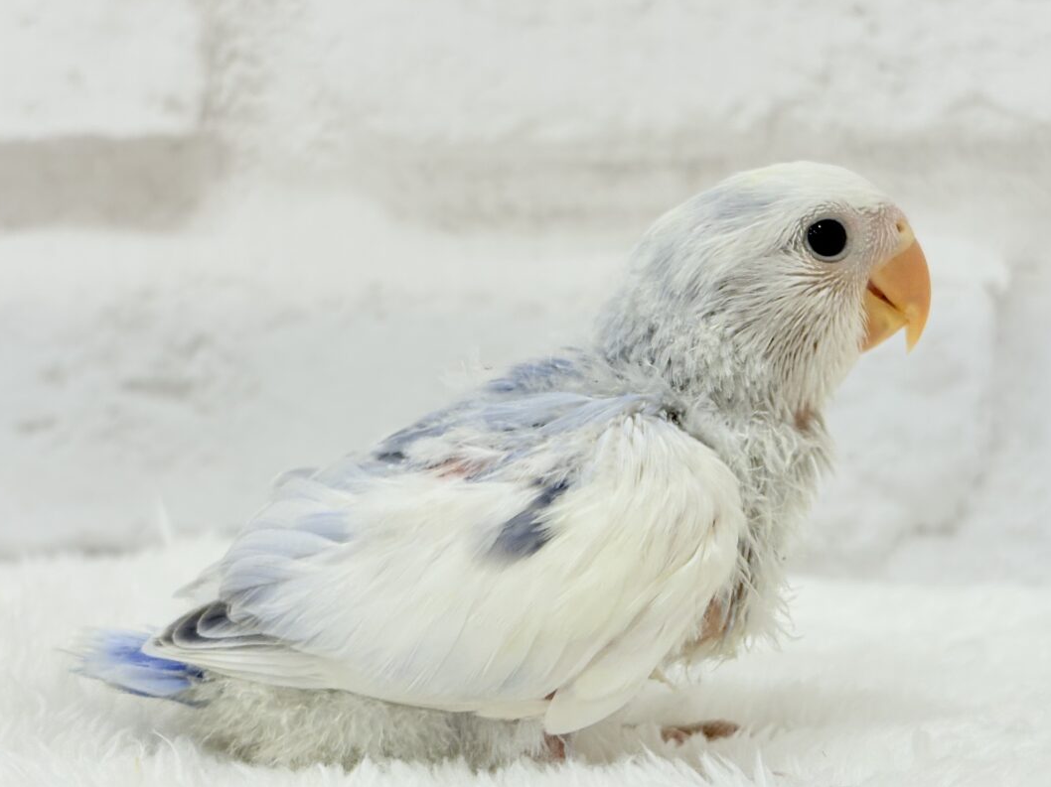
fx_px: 1791
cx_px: 584
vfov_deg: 24.8
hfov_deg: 32.7
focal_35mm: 59
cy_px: 378
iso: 64
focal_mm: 5.96
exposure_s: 1/100
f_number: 1.6
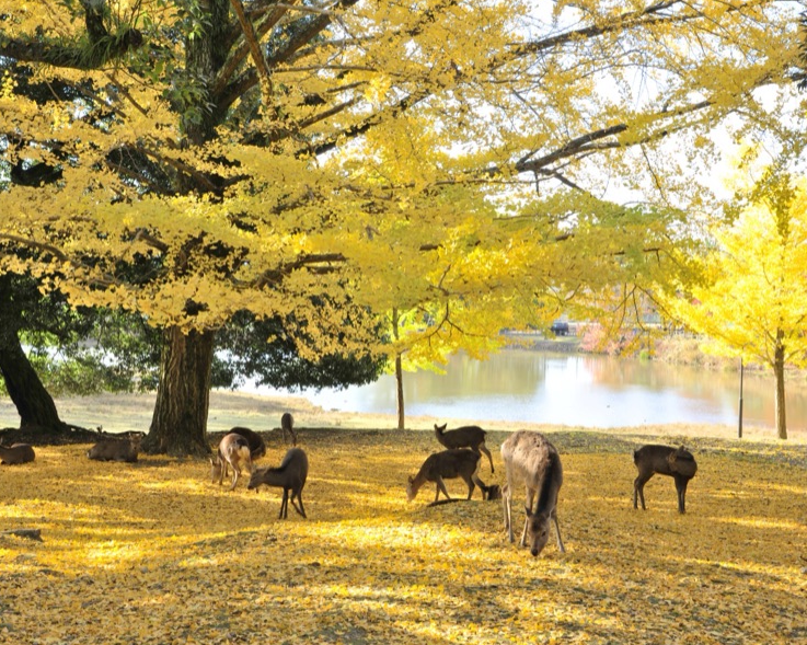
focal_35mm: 55
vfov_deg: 27.6
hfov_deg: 34.1
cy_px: 322
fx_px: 1313
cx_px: 354
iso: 400
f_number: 13
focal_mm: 48
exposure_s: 1/60
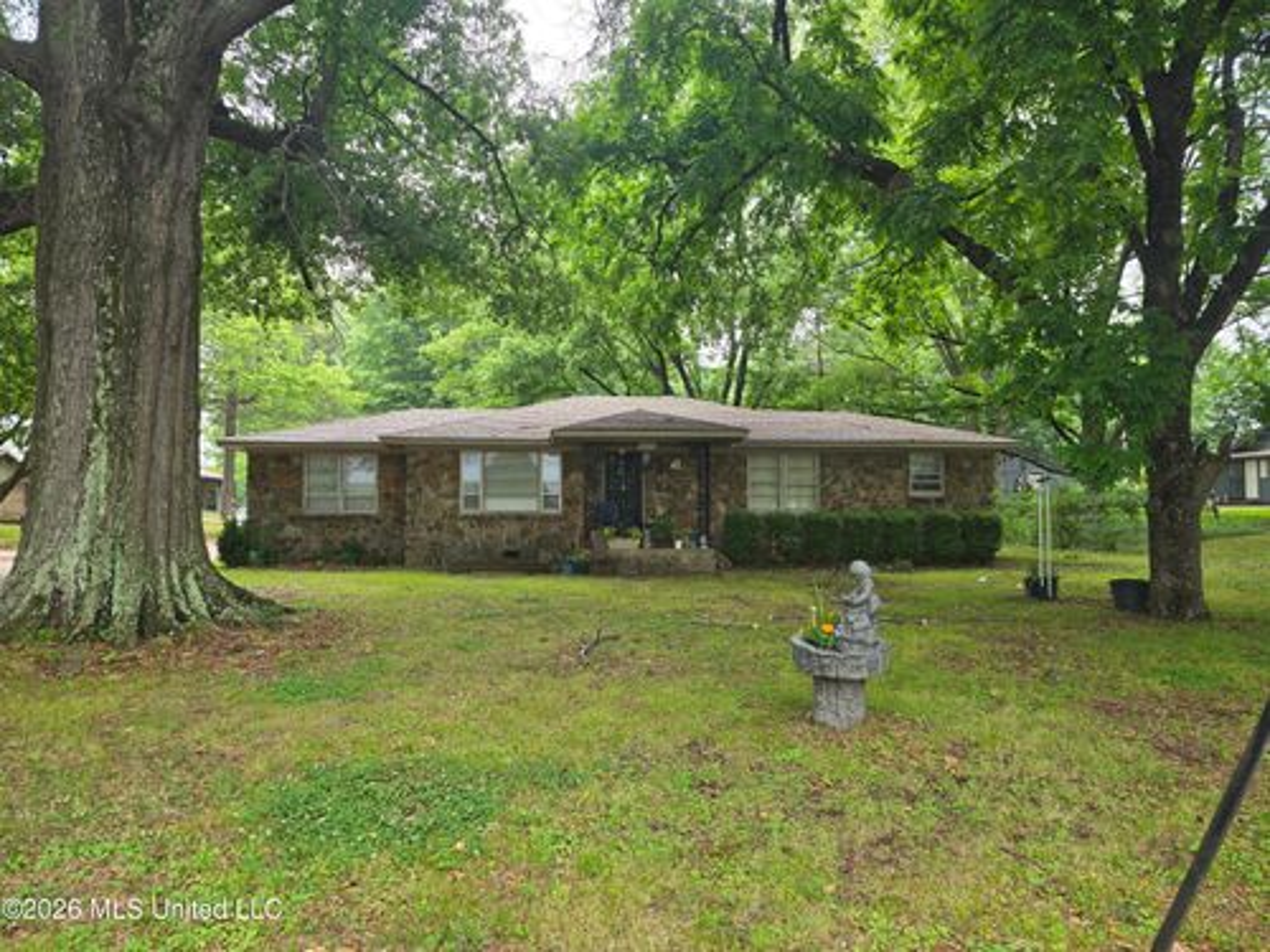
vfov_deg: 58.9
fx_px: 844
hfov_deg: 73.9
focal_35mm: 23
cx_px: 635
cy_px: 476
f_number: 1.7
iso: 50
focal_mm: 6.3
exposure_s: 1/180
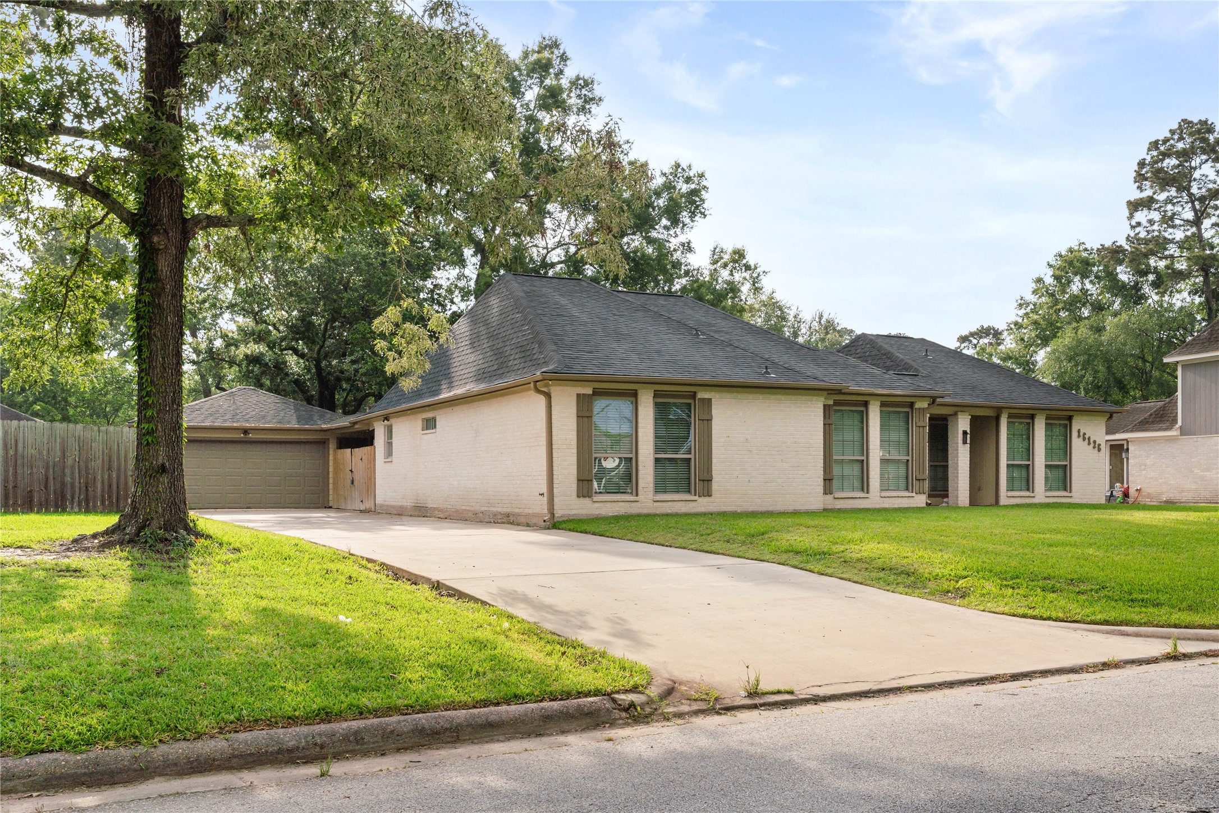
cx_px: 610
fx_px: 1083
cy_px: 406
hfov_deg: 58.7
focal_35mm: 32
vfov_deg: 41.1
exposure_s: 1/800
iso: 200
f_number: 11
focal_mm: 32
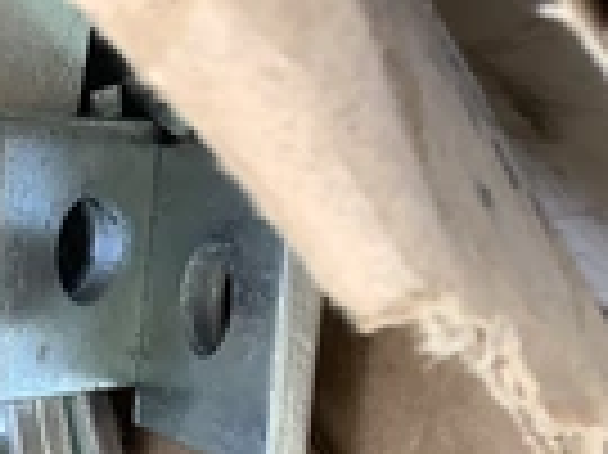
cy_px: 297
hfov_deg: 19.0
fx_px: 1614
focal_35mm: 92
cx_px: -279
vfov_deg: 16.0
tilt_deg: -72.7
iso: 64
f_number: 2.4
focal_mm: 3.3
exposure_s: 1/60
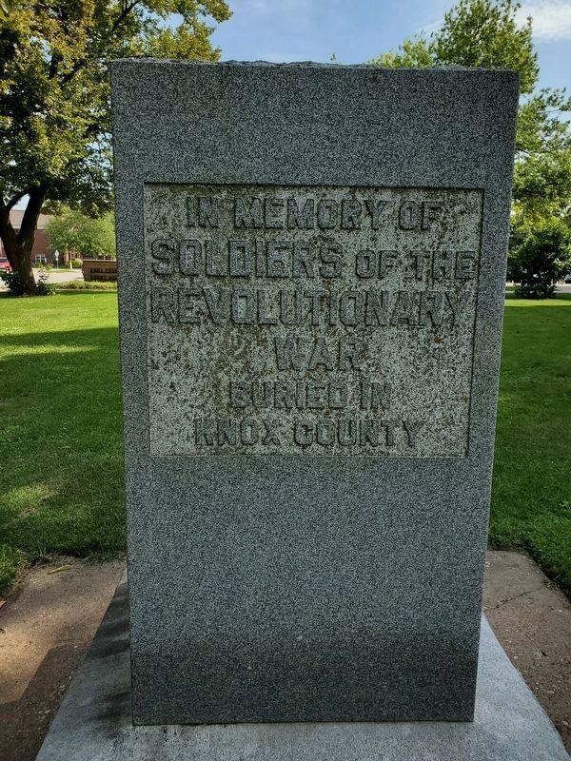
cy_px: 380
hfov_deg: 53.1
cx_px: 286
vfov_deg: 67.3
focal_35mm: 26
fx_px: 572
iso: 50
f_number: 2.4
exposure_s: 1/1606
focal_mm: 4.3
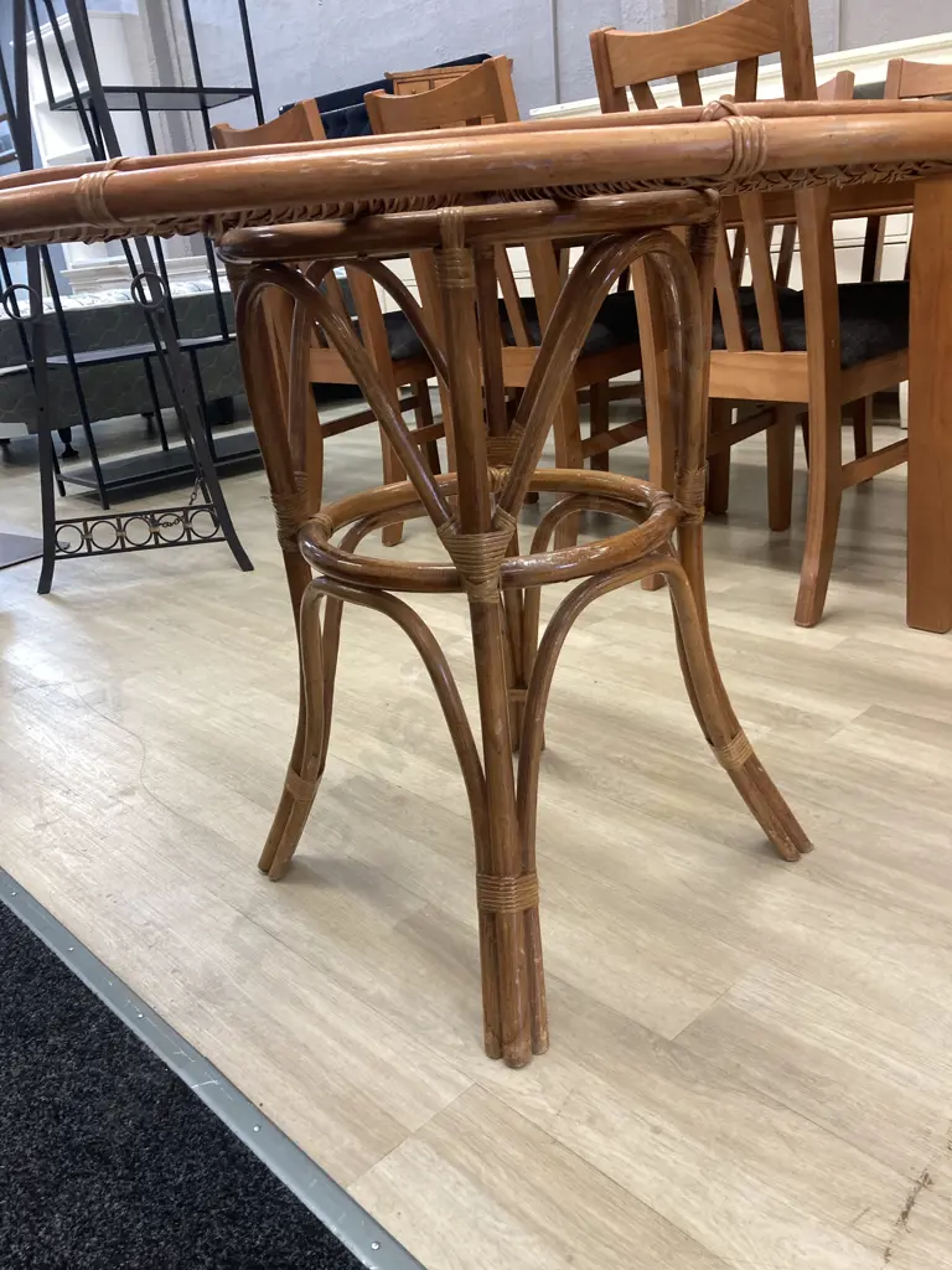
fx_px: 1027
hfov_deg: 49.7
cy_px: 635
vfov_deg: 63.4
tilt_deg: -21.5
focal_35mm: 28
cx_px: 476
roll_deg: +7.0
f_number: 1.8
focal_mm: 3.99
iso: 125
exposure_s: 1/50
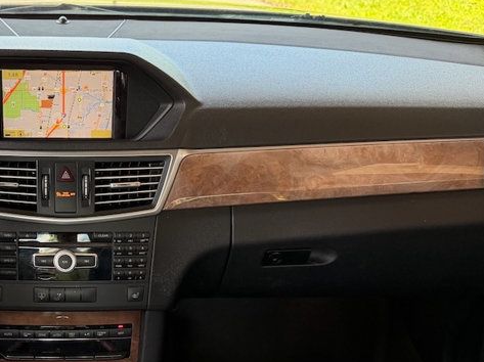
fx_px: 727
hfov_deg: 35.1
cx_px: 65
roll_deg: -0.7
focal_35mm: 52
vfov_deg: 27.6
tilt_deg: -29.5
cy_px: 276
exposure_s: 1/121
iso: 160
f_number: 1.78
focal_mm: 6.76
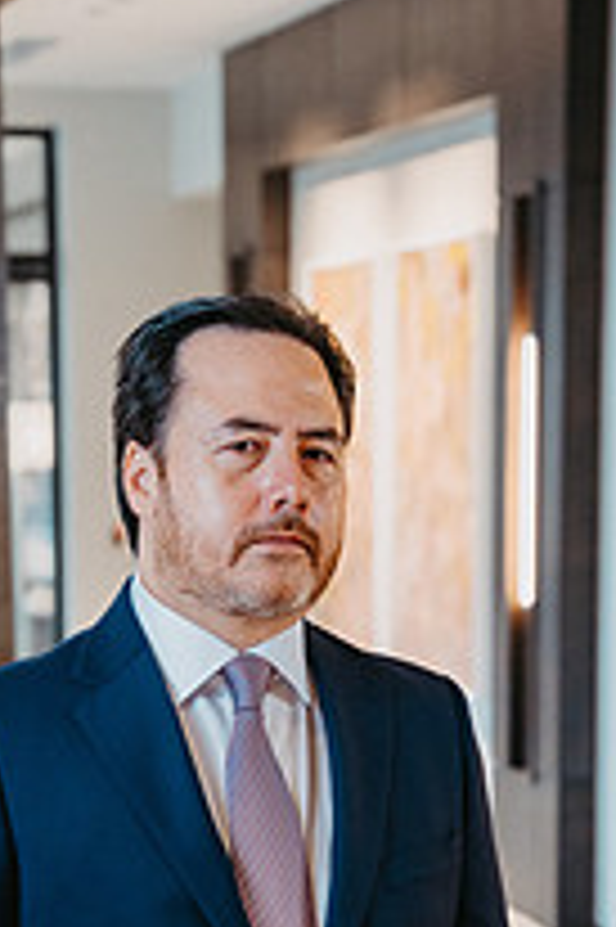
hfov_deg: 9.0
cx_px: 261
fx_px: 3933
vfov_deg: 13.2
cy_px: 976
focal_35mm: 153
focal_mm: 70
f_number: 4.5
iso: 1000
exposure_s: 1/100
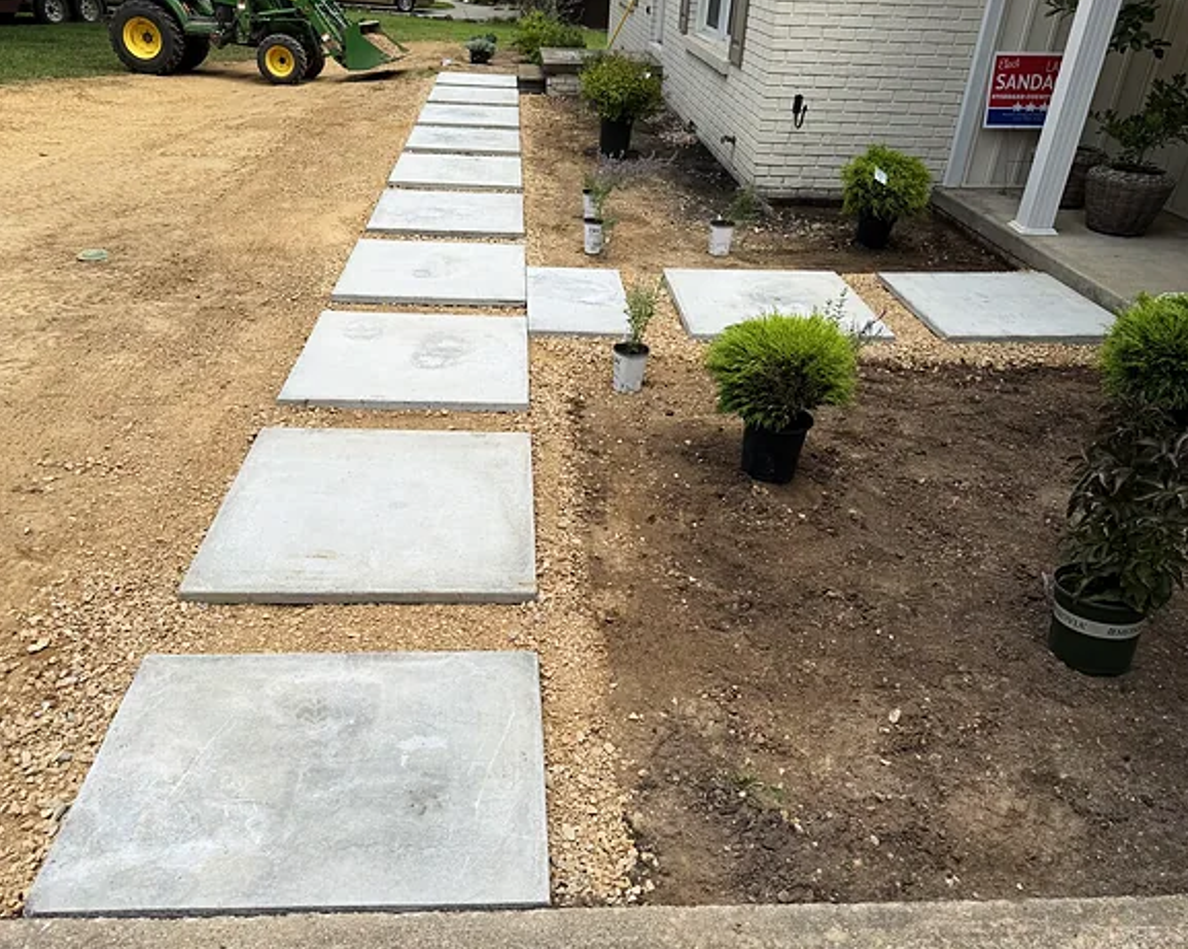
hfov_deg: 66.0
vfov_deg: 54.9
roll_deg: -2.3
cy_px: 461
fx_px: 914
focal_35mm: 26
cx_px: 552
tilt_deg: -29.4
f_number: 1.78
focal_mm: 6.76
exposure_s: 1/2445
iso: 80
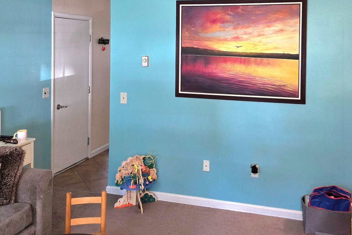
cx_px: 194
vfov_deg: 34.1
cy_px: 50
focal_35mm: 38
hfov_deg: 50.6
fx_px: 371
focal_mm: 5.4
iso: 640
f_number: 1.8
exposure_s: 1/120
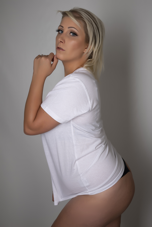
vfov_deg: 39.6
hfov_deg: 27.0
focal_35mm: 50
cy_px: 114
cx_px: 76
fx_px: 317
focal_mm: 50
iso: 125
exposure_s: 1/200
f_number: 9
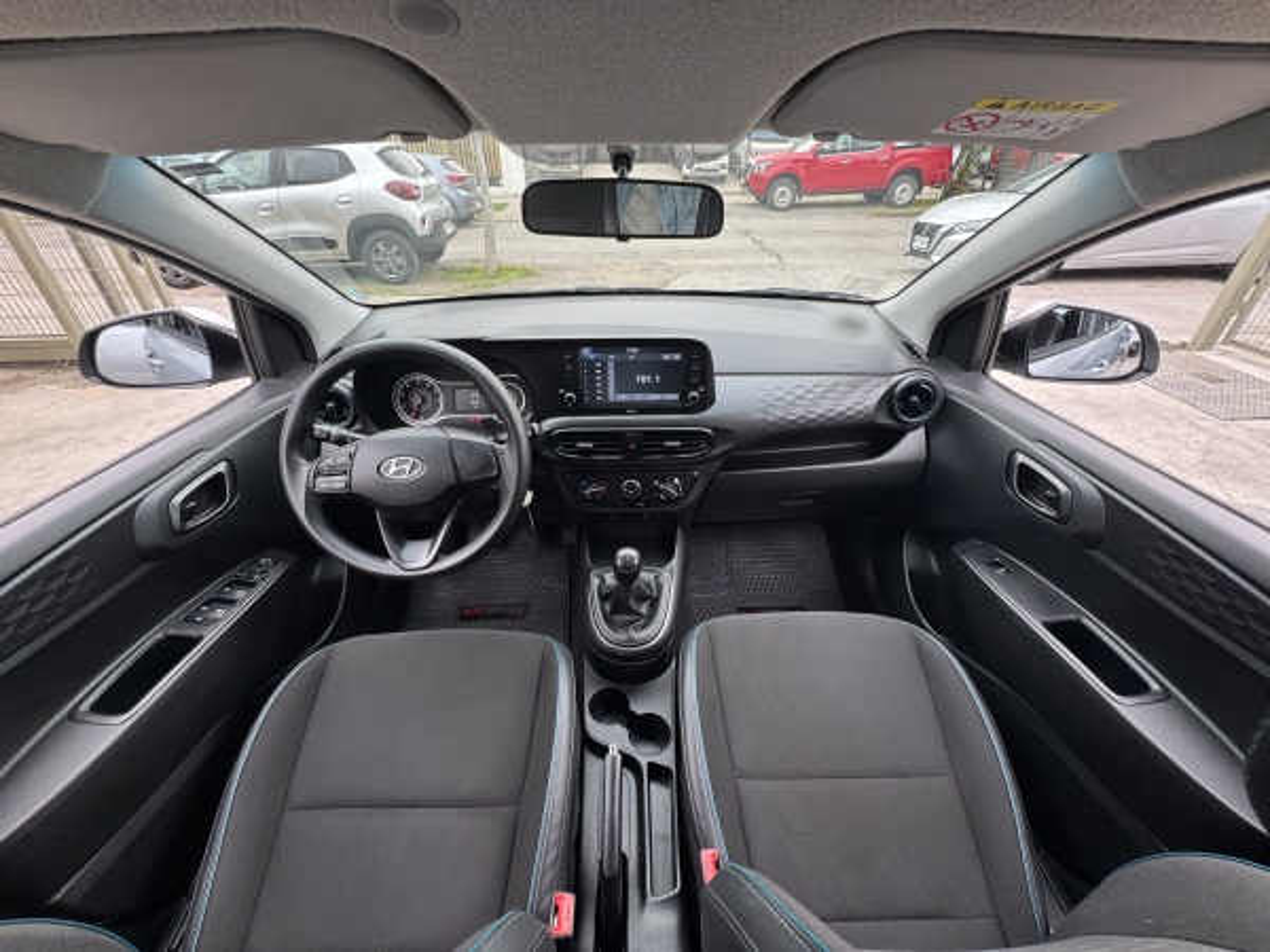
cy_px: 476
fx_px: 514
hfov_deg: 102.1
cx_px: 635
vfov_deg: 85.7
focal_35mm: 14
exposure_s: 1/99
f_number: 2.2
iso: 80
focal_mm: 2.22
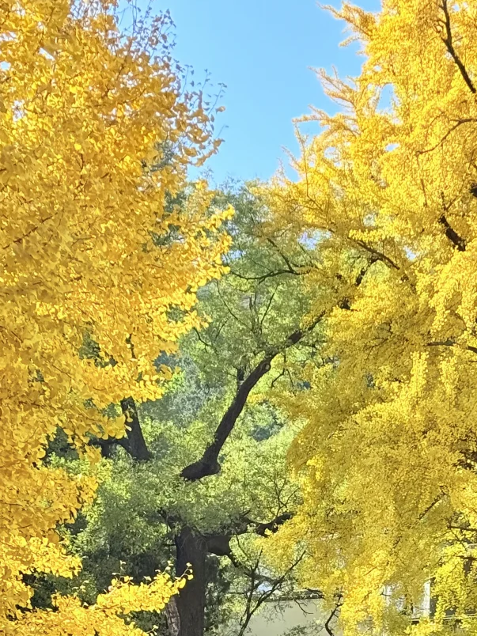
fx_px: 1580
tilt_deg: +7.0
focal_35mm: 86
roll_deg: -1.2
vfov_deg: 22.3
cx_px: 370
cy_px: 562
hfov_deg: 17.1
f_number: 1.78
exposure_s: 1/1149
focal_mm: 6.76
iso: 100
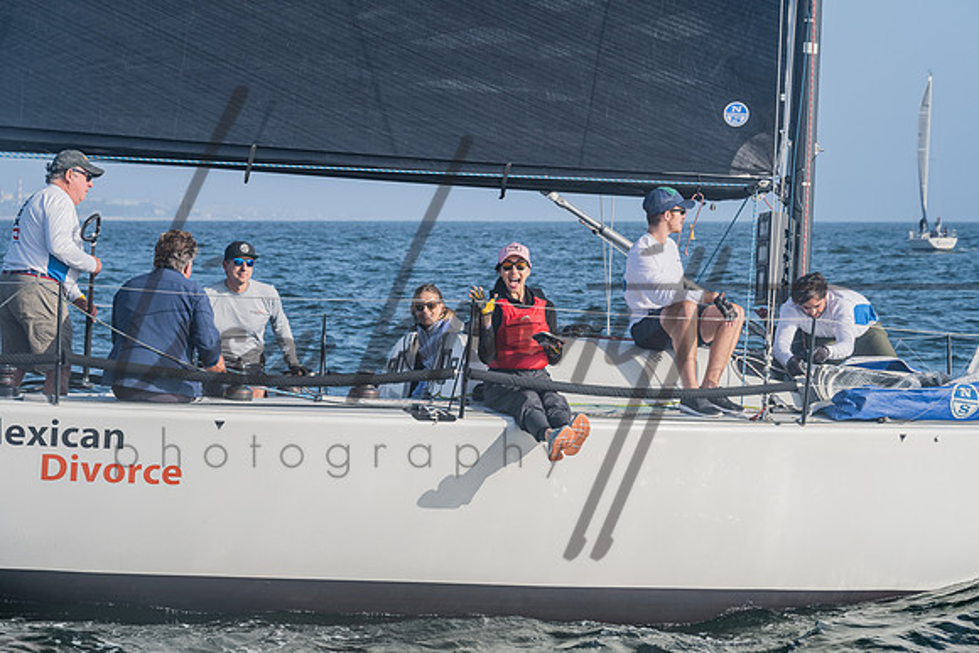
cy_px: 328
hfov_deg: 22.9
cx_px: 512
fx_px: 2413
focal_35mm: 89
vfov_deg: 15.4
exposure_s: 1/640
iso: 200
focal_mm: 82
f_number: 6.3
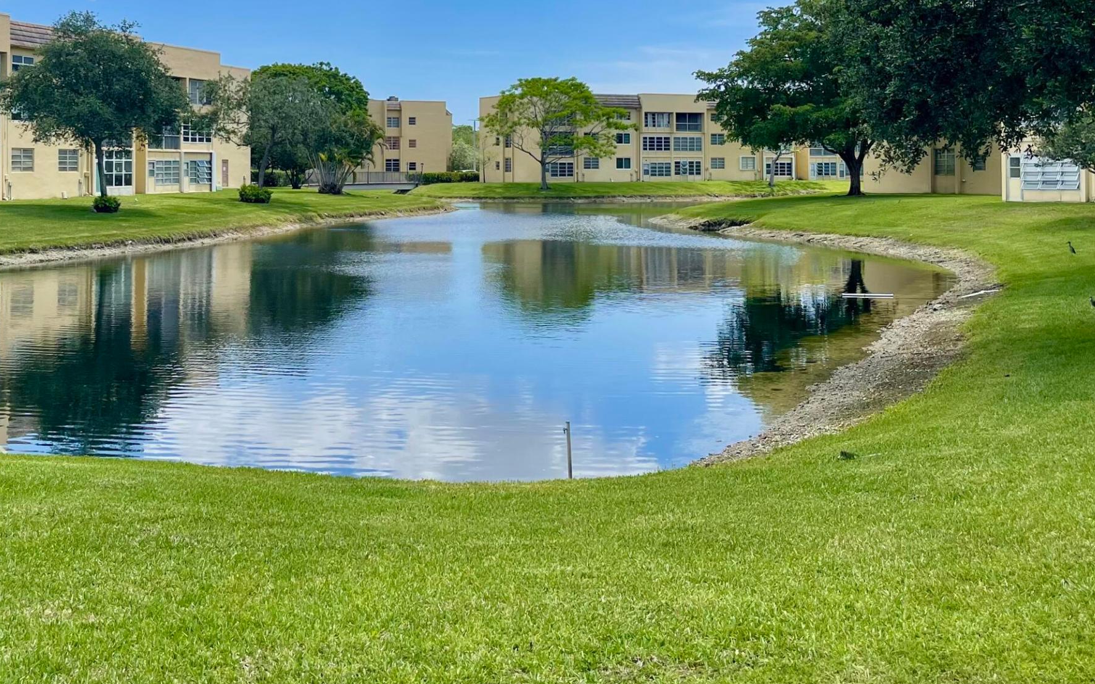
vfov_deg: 29.2
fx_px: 1283
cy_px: 133
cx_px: 440
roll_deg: -0.9
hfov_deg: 46.0
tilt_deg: +0.4
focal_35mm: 43
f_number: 1.6
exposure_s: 1/3788
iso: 32
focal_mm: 5.1
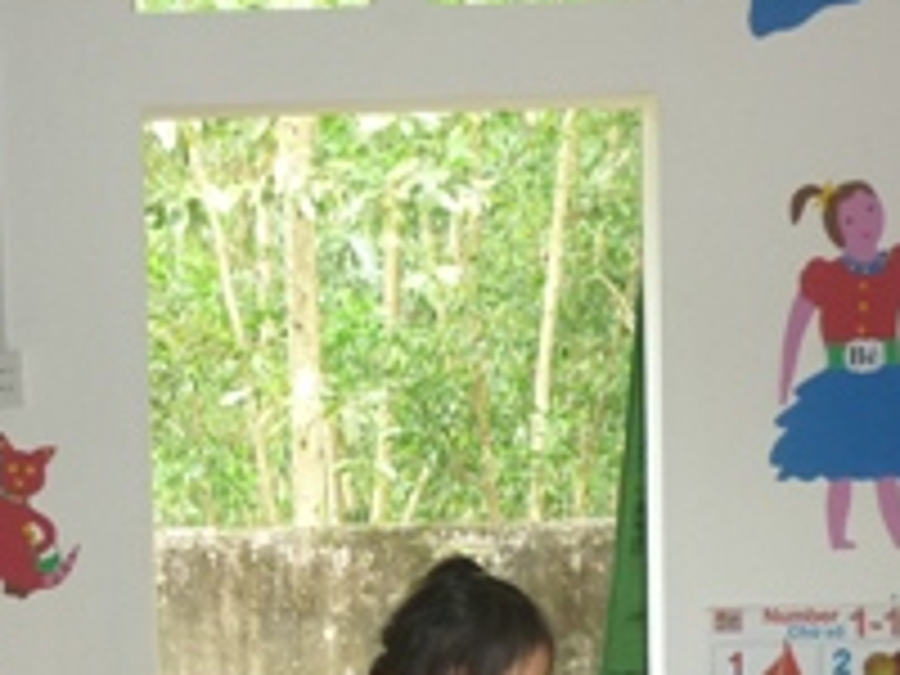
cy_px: 760
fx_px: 2288
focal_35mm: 88
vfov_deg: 16.2
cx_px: 205
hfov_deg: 22.0
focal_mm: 5.5
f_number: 2.8
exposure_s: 1/30
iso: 200
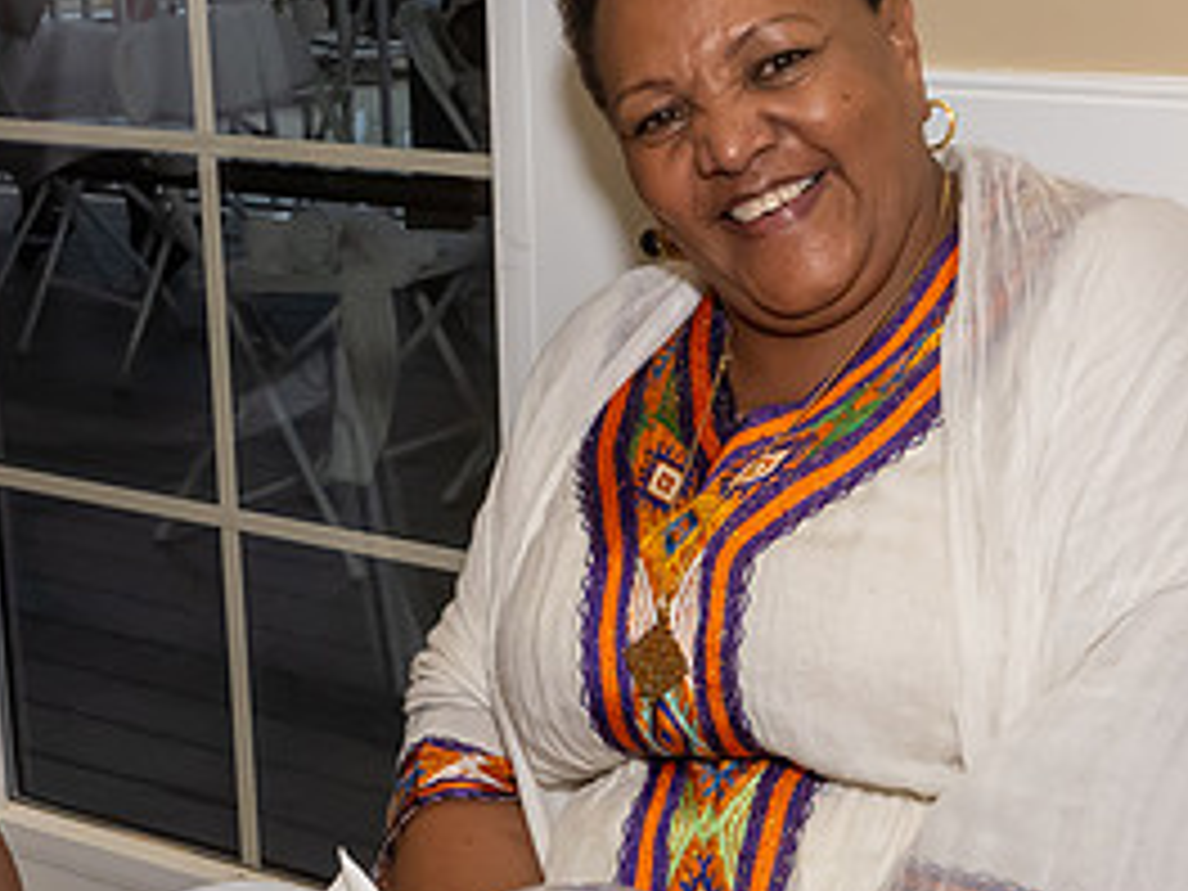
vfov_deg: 17.1
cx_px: 142
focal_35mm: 86
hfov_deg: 22.3
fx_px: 2951
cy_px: 624
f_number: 8
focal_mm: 18
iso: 1250
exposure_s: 1/250
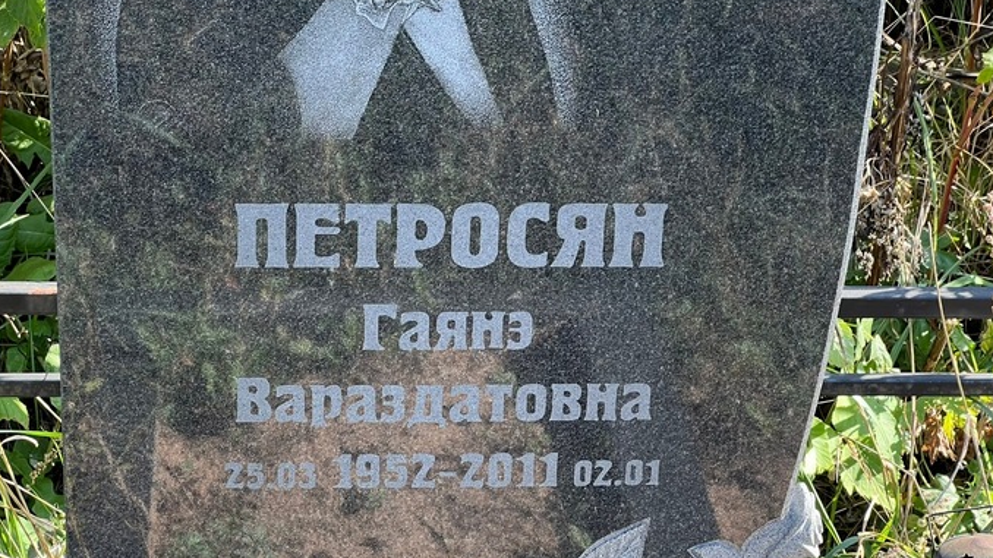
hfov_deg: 21.6
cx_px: 458
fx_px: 2606
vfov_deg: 12.2
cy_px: 306
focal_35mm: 99
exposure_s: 1/99
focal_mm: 9
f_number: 2.8
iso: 50
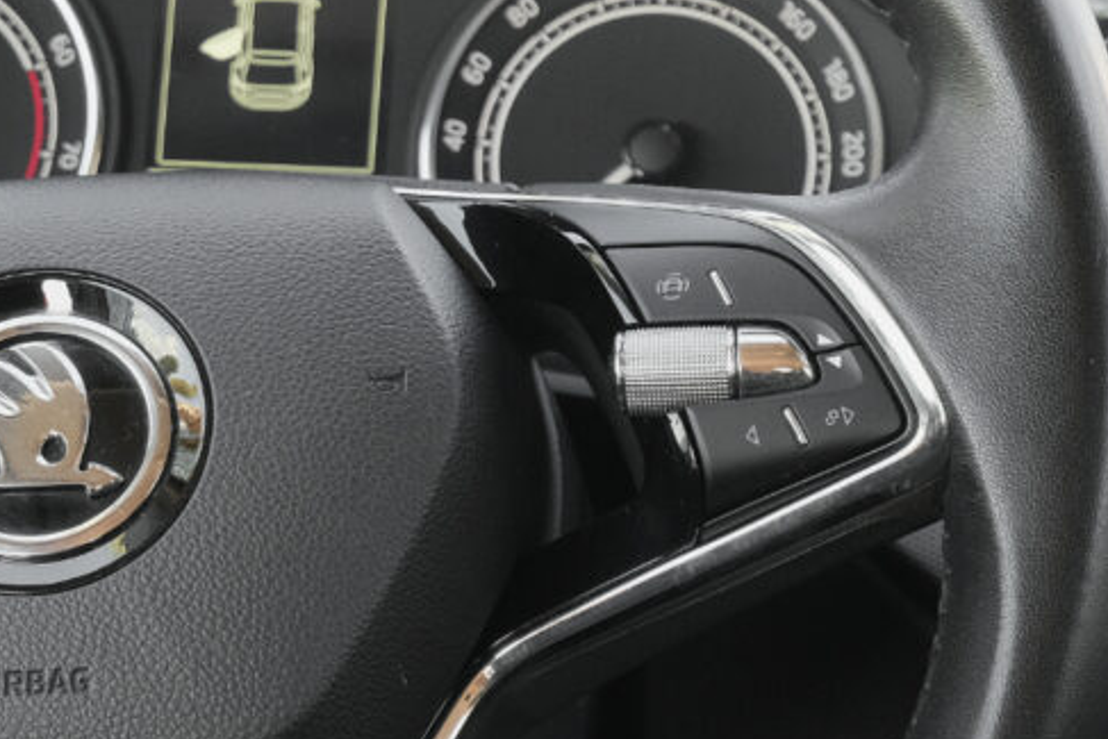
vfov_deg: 9.6
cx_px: 43
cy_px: 510
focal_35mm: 143
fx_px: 4402
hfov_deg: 14.2
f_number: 8
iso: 2000
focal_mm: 45
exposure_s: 1/80
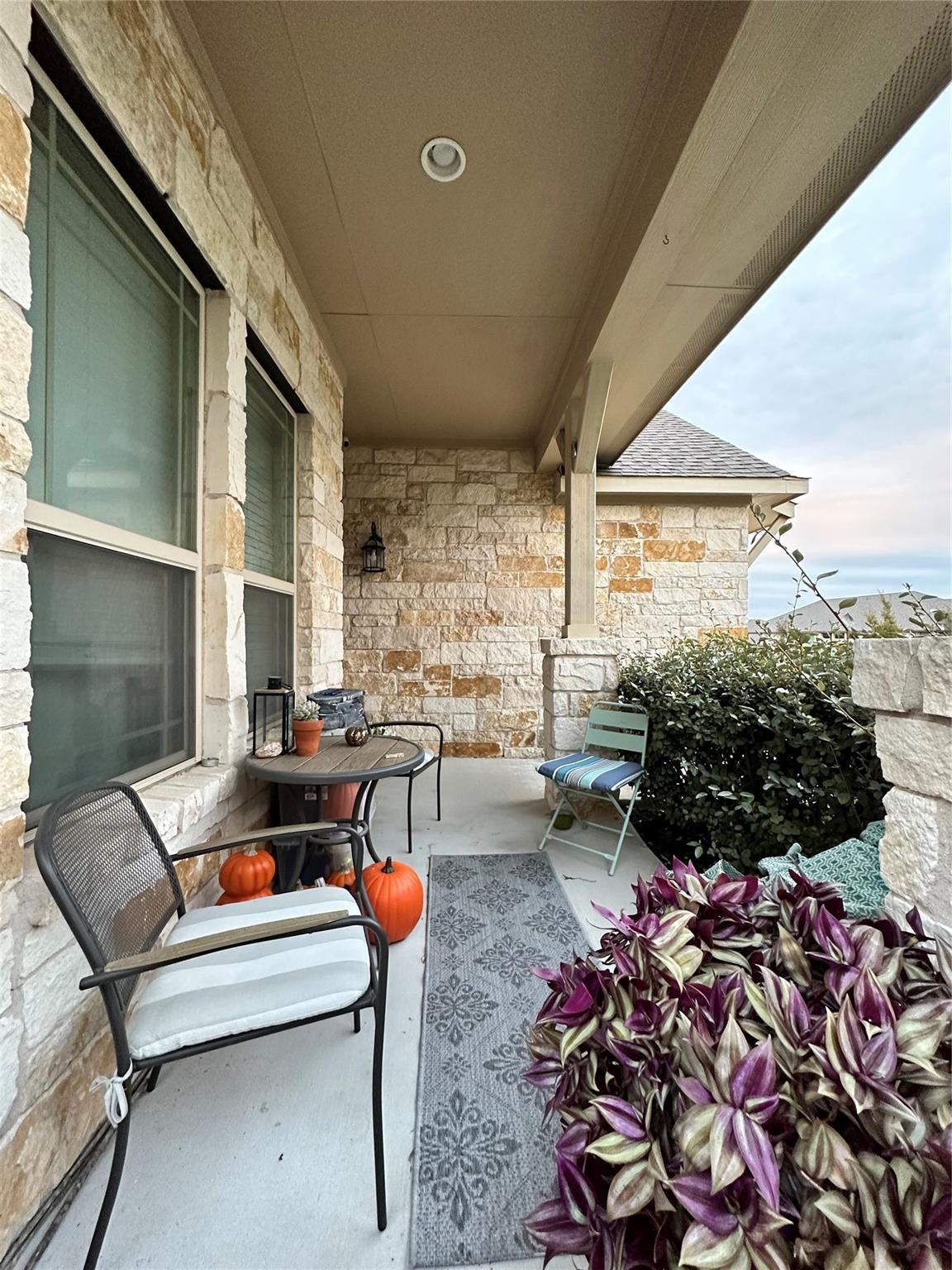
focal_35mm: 14
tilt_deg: +0.1
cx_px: 476
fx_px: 513
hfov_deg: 85.7
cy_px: 635
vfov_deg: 102.1
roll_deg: +0.3
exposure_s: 1/60
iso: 400
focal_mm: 2.22
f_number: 2.2
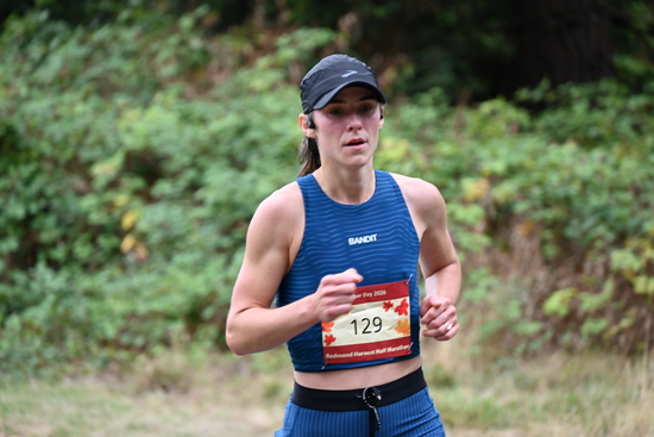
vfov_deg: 6.9
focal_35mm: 200
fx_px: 3634
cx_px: 327
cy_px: 218
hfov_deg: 10.3
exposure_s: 1/250
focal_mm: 200
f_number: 6.3
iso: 1600
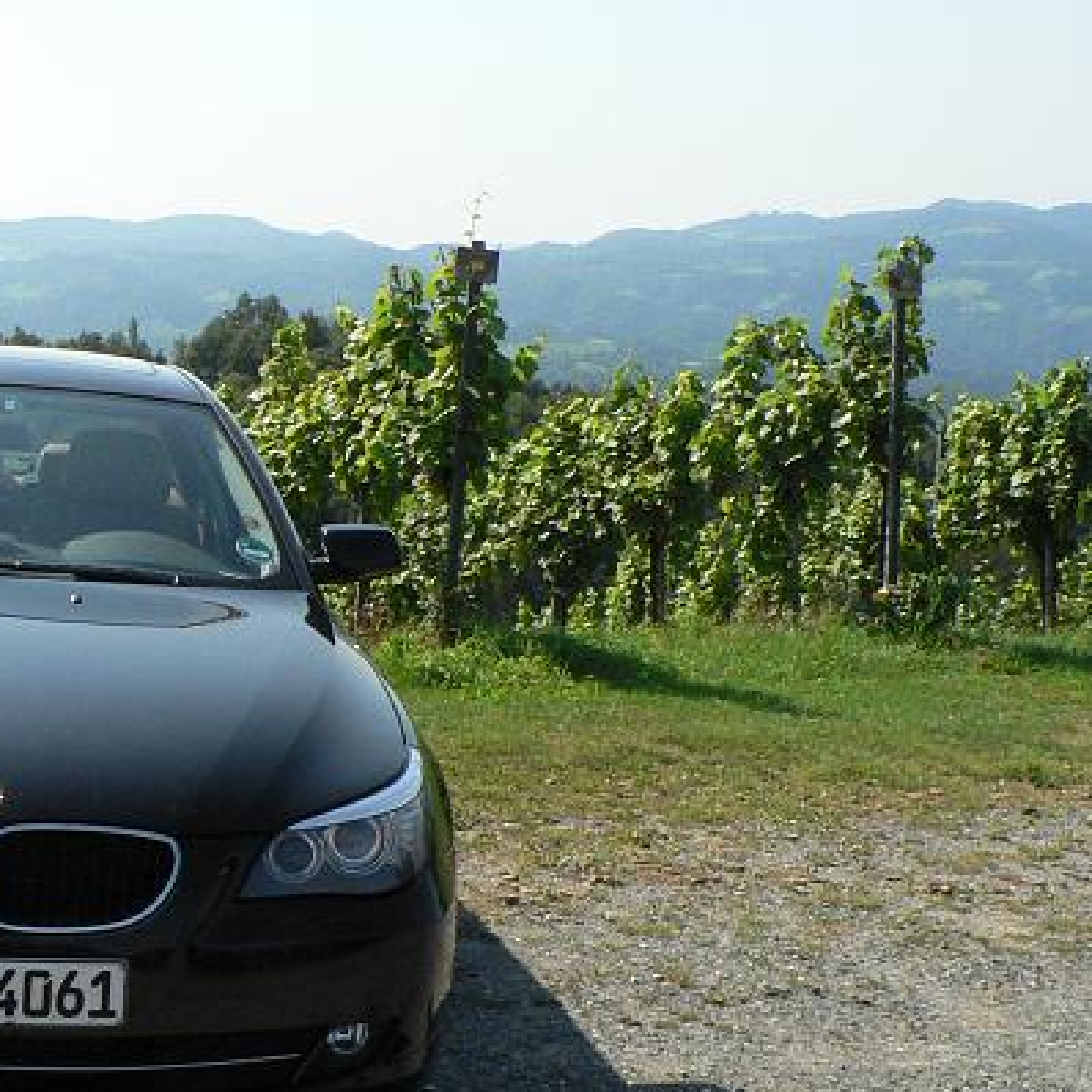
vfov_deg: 26.9
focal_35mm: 64
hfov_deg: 25.7
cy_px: 535
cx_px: 22
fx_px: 2284
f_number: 7.1
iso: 200
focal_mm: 6
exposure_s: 1/500
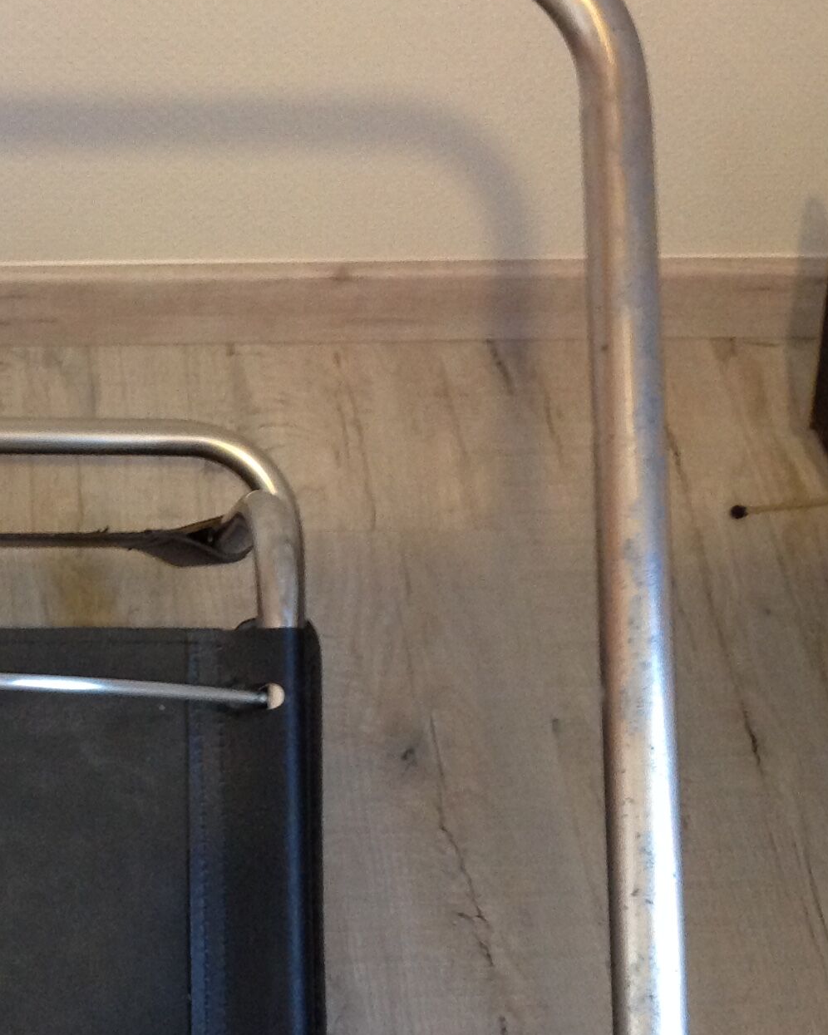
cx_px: -147
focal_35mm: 71
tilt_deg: -56.5
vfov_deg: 26.7
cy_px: 646
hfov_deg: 20.3
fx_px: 2175
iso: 250
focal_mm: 4.28
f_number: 2.4
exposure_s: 1/15
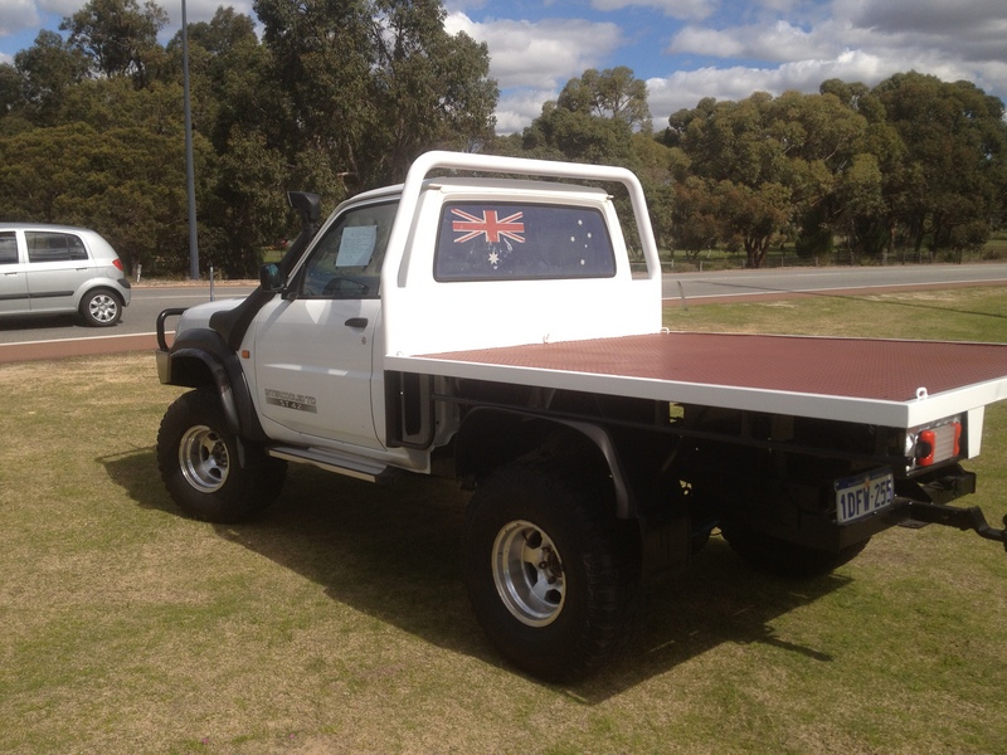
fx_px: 1018
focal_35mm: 35
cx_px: 504
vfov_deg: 40.7
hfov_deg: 52.6
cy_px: 378
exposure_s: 1/2045
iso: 50
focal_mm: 4.28
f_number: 2.4
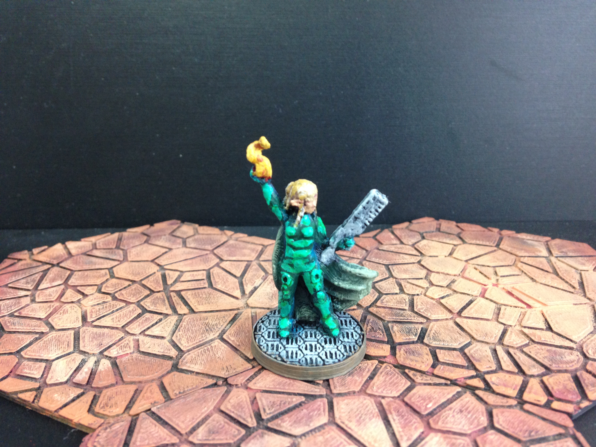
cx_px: 298
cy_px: 224
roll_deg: -1.3
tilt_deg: -20.7
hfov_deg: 55.4
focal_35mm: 33
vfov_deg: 42.9
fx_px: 568
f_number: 2.4
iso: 160
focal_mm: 4.12
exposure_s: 1/20
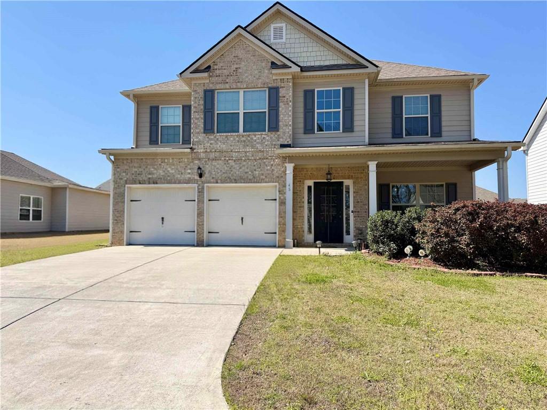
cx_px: 274
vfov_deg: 56.8
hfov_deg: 71.6
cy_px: 205
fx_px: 379
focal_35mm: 24
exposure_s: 1/4167
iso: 80
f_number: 1.78
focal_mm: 6.76
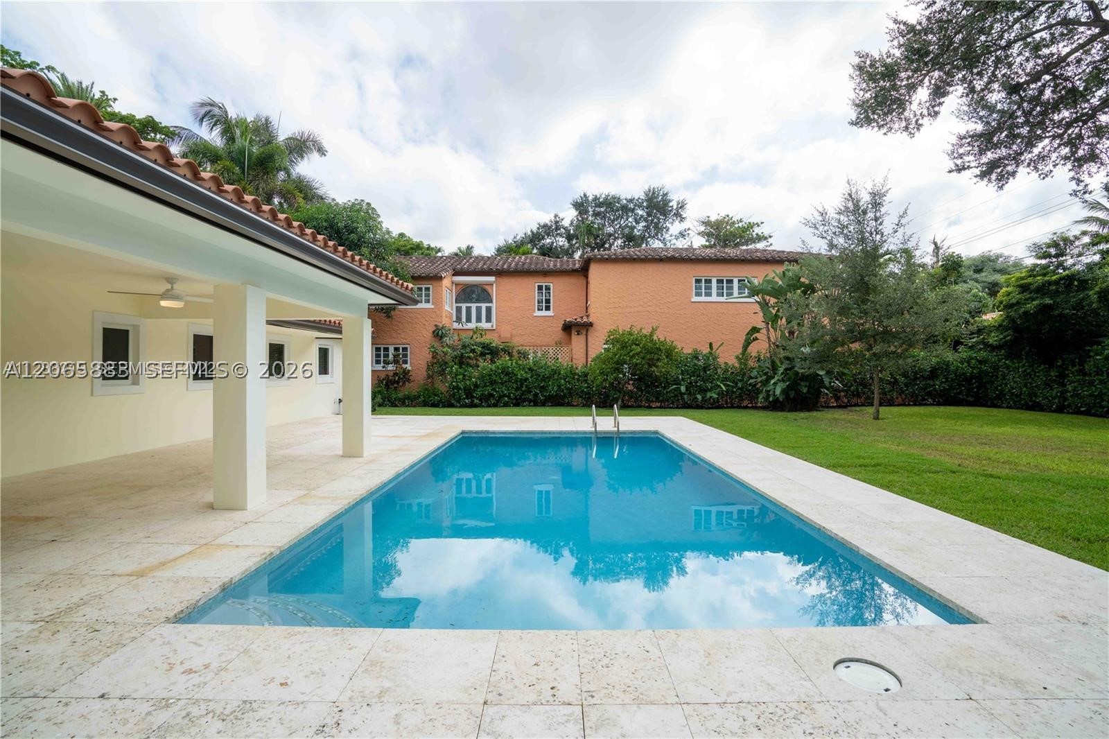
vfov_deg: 73.7
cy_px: 370
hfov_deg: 96.7
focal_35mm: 16
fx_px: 493
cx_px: 554
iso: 400
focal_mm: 16
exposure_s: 1/1600
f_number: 6.3
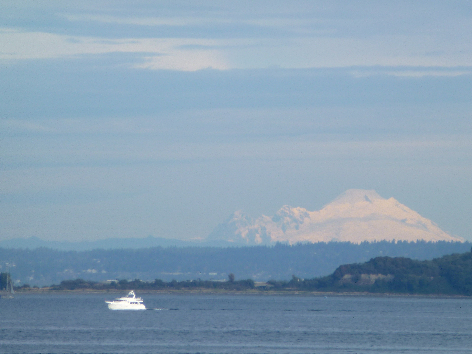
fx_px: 6872
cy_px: 177
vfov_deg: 3.0
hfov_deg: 3.9
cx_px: 236
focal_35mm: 504
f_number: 5.9
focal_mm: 68.8
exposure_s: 1/500
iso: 100
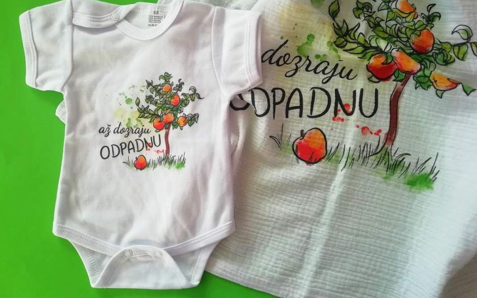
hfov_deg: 66.5
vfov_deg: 44.3
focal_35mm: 28
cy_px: 121
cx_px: 242
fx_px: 364
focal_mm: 3.46
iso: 64
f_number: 2.2
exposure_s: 1/50
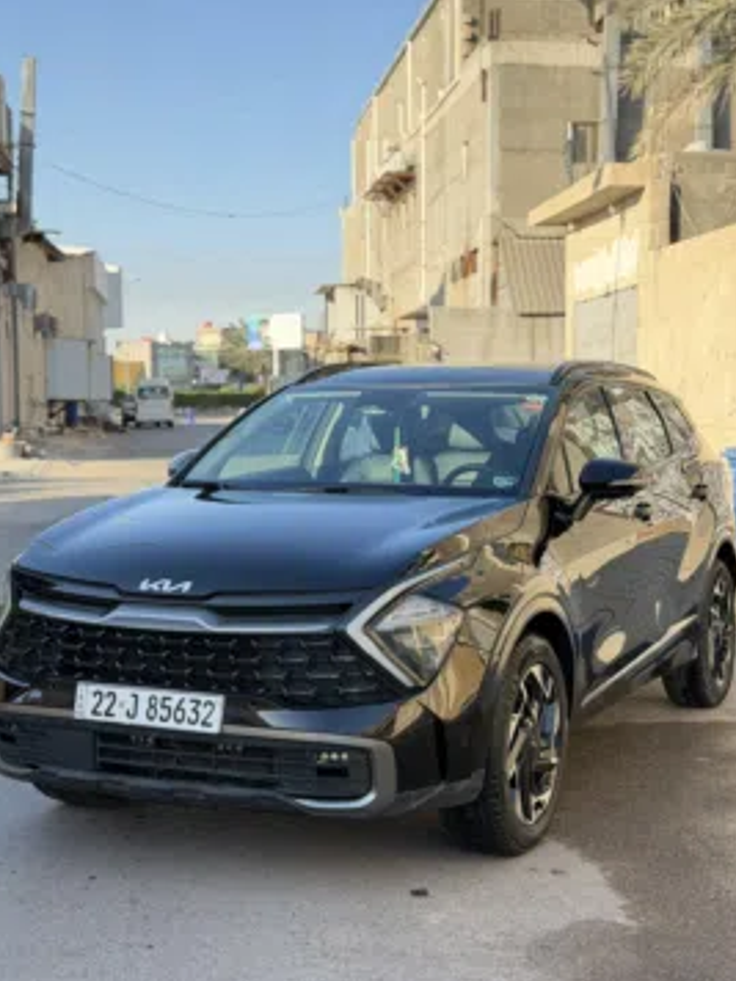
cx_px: 389
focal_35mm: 54
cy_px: 504
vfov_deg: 35.5
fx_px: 1531
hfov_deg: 27.0
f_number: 1.78
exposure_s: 1/951
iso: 80
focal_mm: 6.76
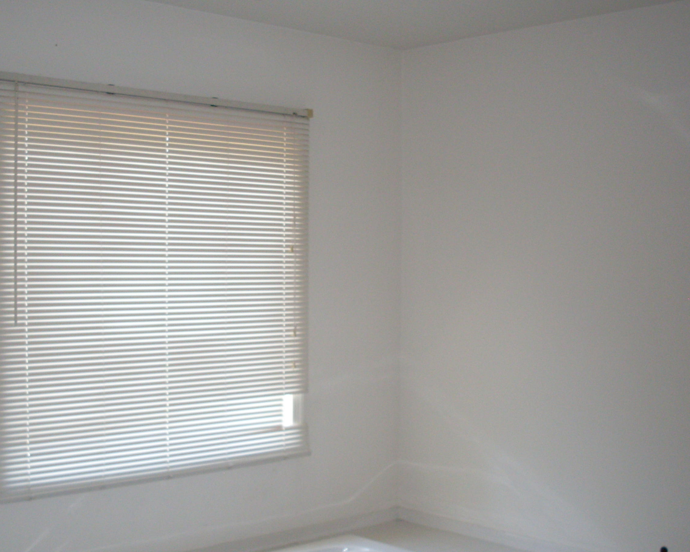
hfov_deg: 37.9
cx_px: 289
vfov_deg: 30.8
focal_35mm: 49
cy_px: 313
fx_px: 1001
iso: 100
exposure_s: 1/45
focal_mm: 6.3
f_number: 2.8
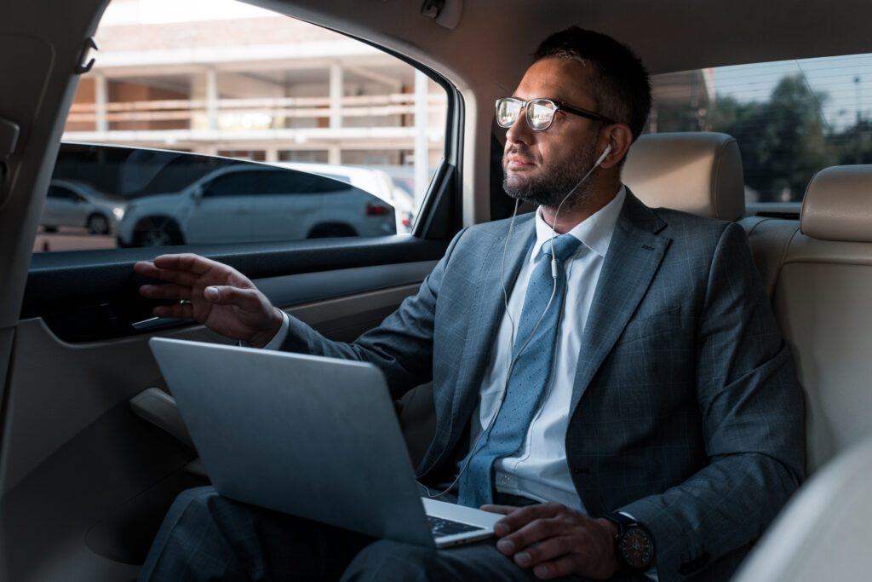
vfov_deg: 37.9
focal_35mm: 35
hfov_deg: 54.4
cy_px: 291
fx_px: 848
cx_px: 436
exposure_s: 1/250
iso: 250
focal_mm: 35
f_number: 3.5
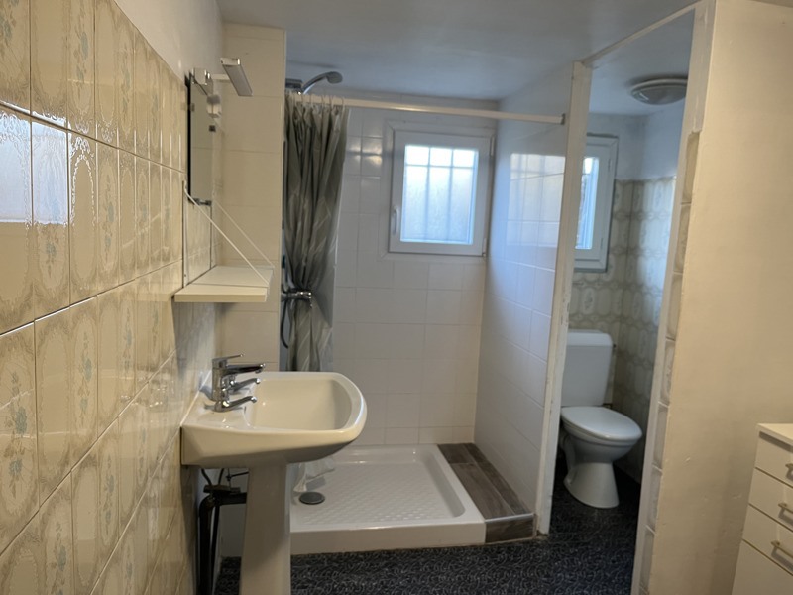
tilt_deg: -8.2
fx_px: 596
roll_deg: -2.7
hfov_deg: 67.3
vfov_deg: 53.1
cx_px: 396
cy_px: 298
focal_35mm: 26
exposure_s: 1/50
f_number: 1.6
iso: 160
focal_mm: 5.1
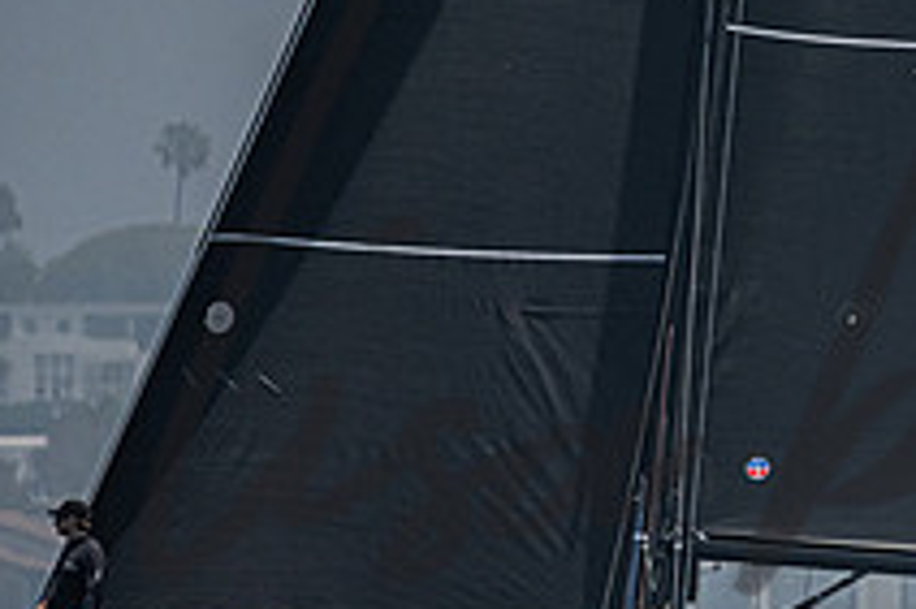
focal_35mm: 1490
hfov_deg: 1.4
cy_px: 496
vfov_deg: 0.9
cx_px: 1554
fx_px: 37882
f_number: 5.6
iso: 400
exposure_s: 1/5000
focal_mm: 400
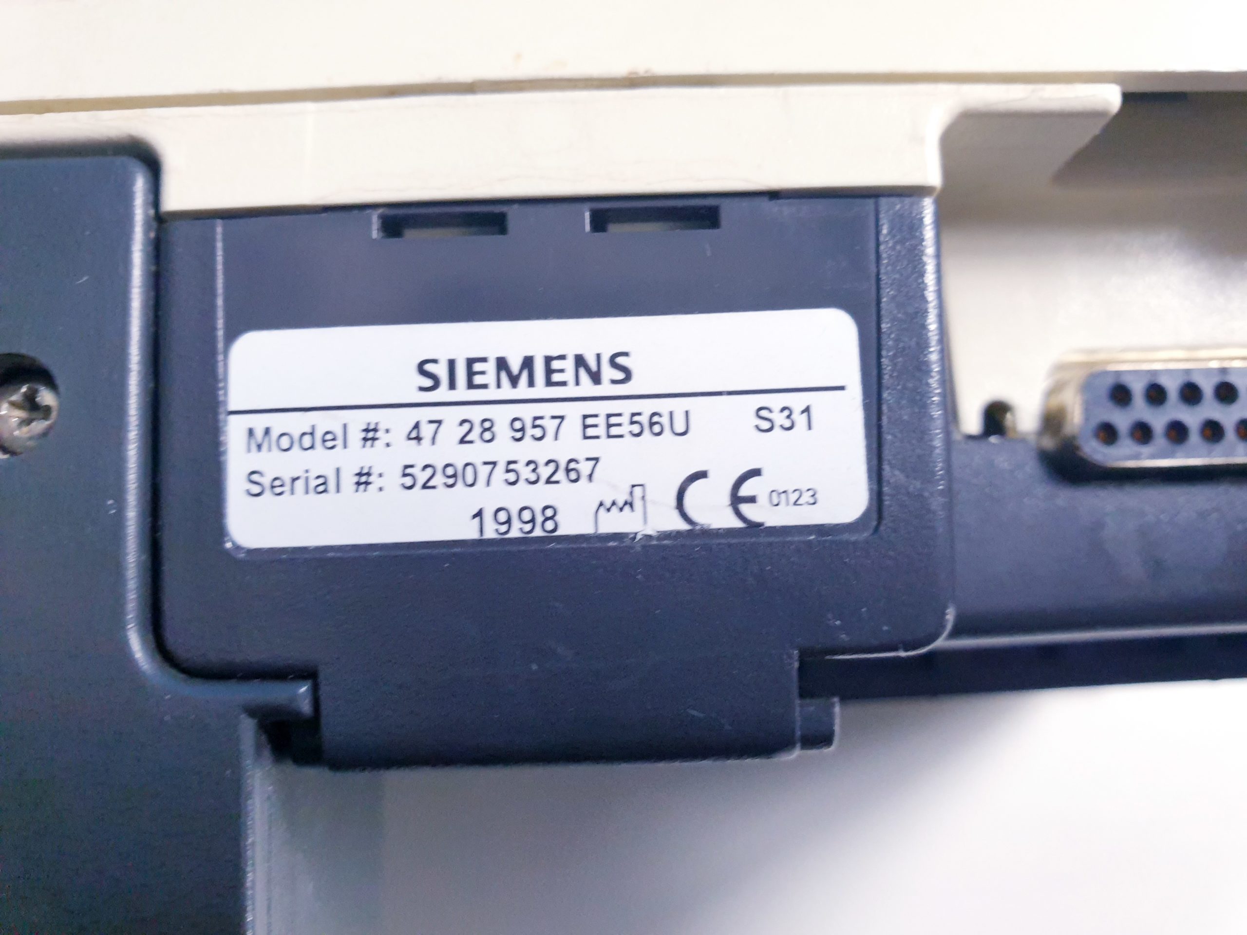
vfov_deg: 53.1
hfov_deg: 67.3
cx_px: 624
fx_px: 937
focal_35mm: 26
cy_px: 468
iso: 250
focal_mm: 4.3
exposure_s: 1/100
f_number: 2.4
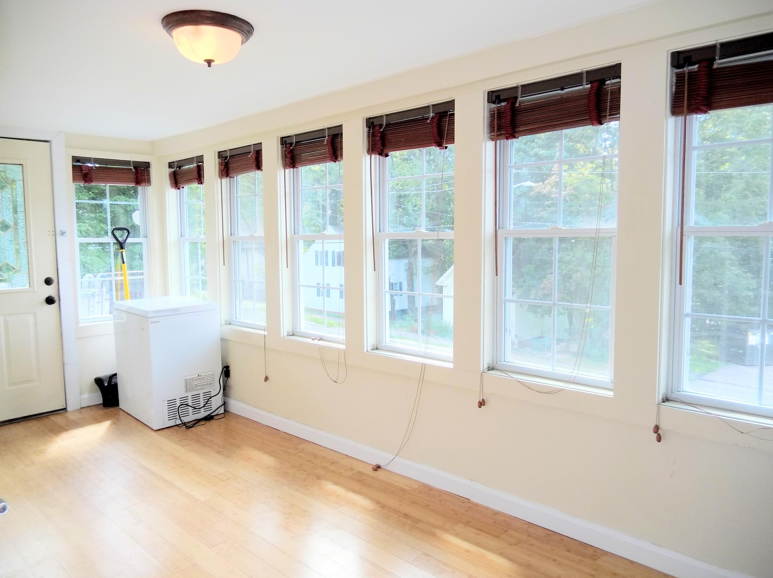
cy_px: 289
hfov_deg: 69.4
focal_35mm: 25
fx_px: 558
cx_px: 386
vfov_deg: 54.8
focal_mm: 4.5
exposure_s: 1/80
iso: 100
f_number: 3.5
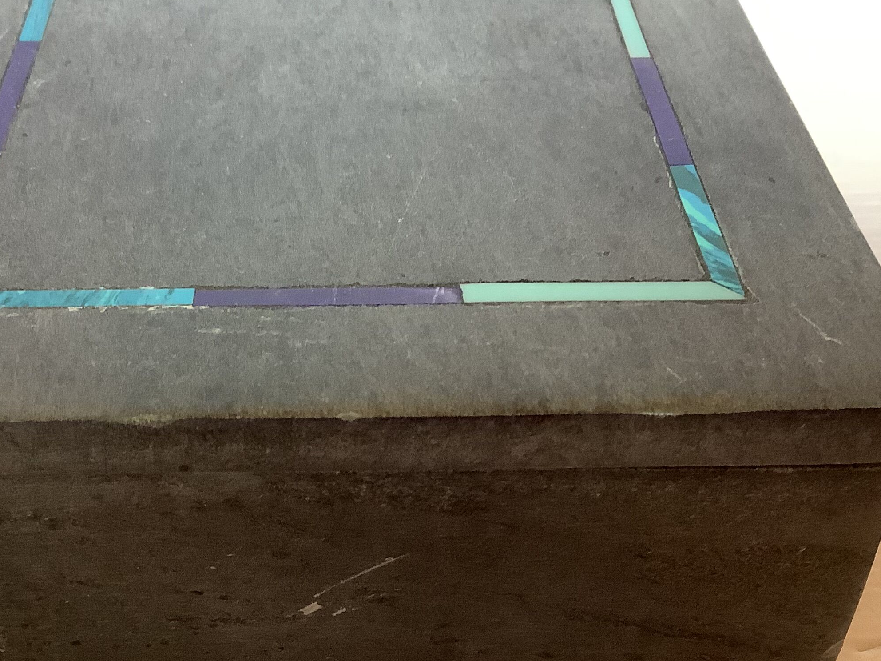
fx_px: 1298
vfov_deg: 28.5
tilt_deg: -40.2
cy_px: 362
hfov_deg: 37.2
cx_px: 325
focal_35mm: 51
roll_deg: +0.3
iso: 320
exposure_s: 1/25
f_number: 2.4
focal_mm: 3.3
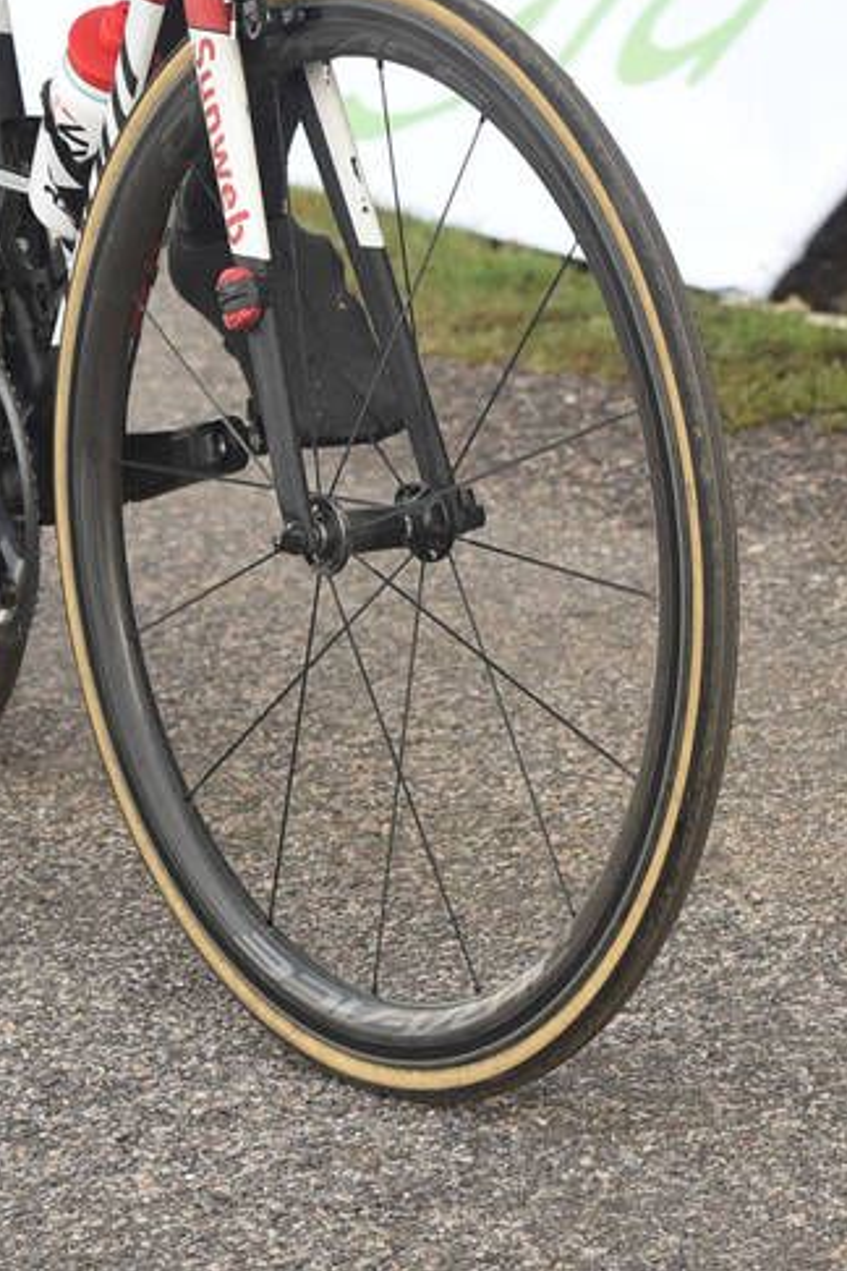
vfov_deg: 9.2
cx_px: 390
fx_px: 7834
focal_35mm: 222
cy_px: -128
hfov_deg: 6.2
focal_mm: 90
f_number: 5.6
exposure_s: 1/1000
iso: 2500
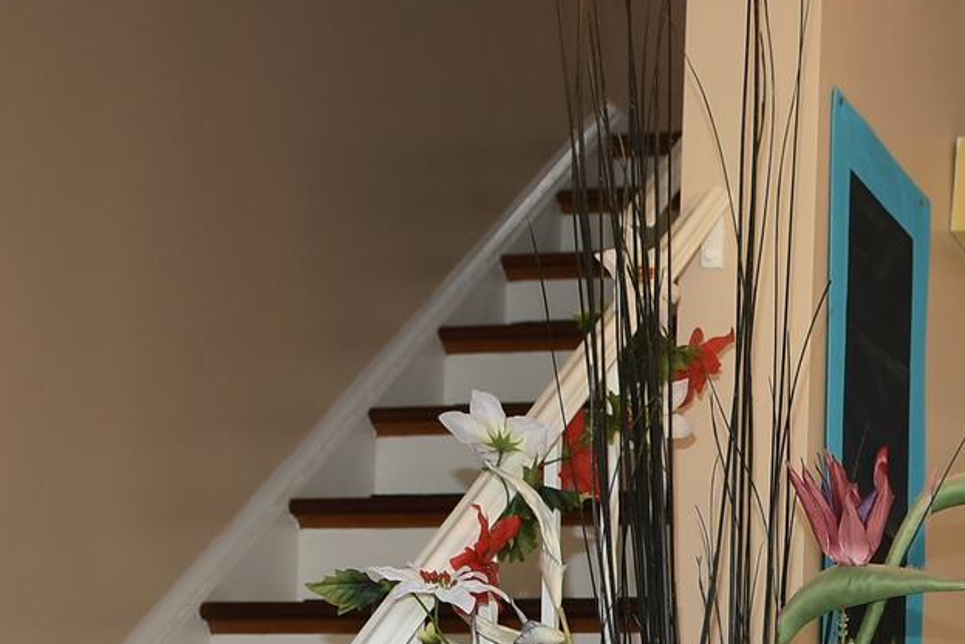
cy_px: 992
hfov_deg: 22.9
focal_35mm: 84
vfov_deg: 15.0
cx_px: 1058
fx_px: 2242
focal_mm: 17
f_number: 3.2
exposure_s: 1/160
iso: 160
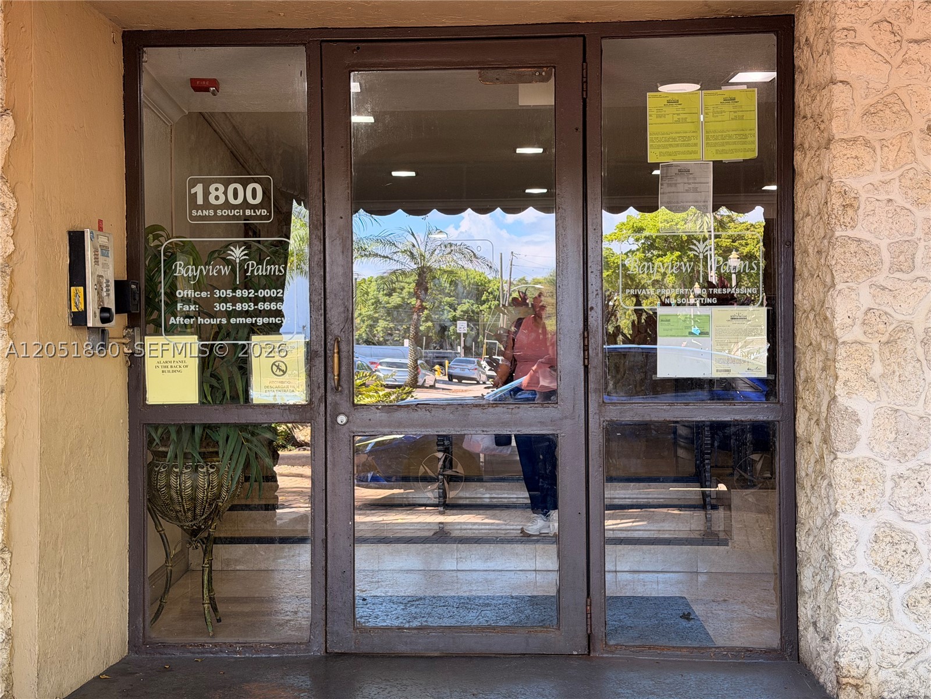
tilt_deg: +0.4
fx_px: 1291
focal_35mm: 48
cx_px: 466
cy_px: 350
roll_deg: +0.4
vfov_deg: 30.3
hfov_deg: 39.7
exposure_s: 1/167
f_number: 1.78
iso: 125
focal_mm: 6.76
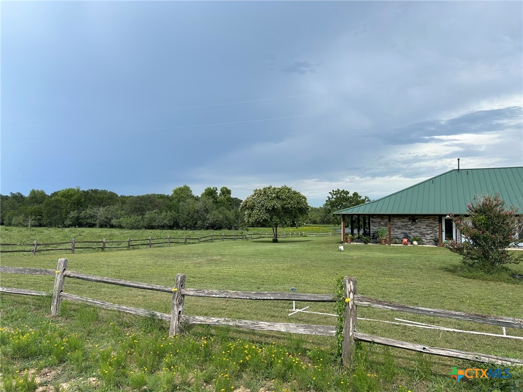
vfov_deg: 53.1
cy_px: 196
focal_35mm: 26
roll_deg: +0.2
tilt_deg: +2.8
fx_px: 393
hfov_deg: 67.3
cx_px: 262
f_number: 1.5
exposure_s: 1/3257
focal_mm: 5.7
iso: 50
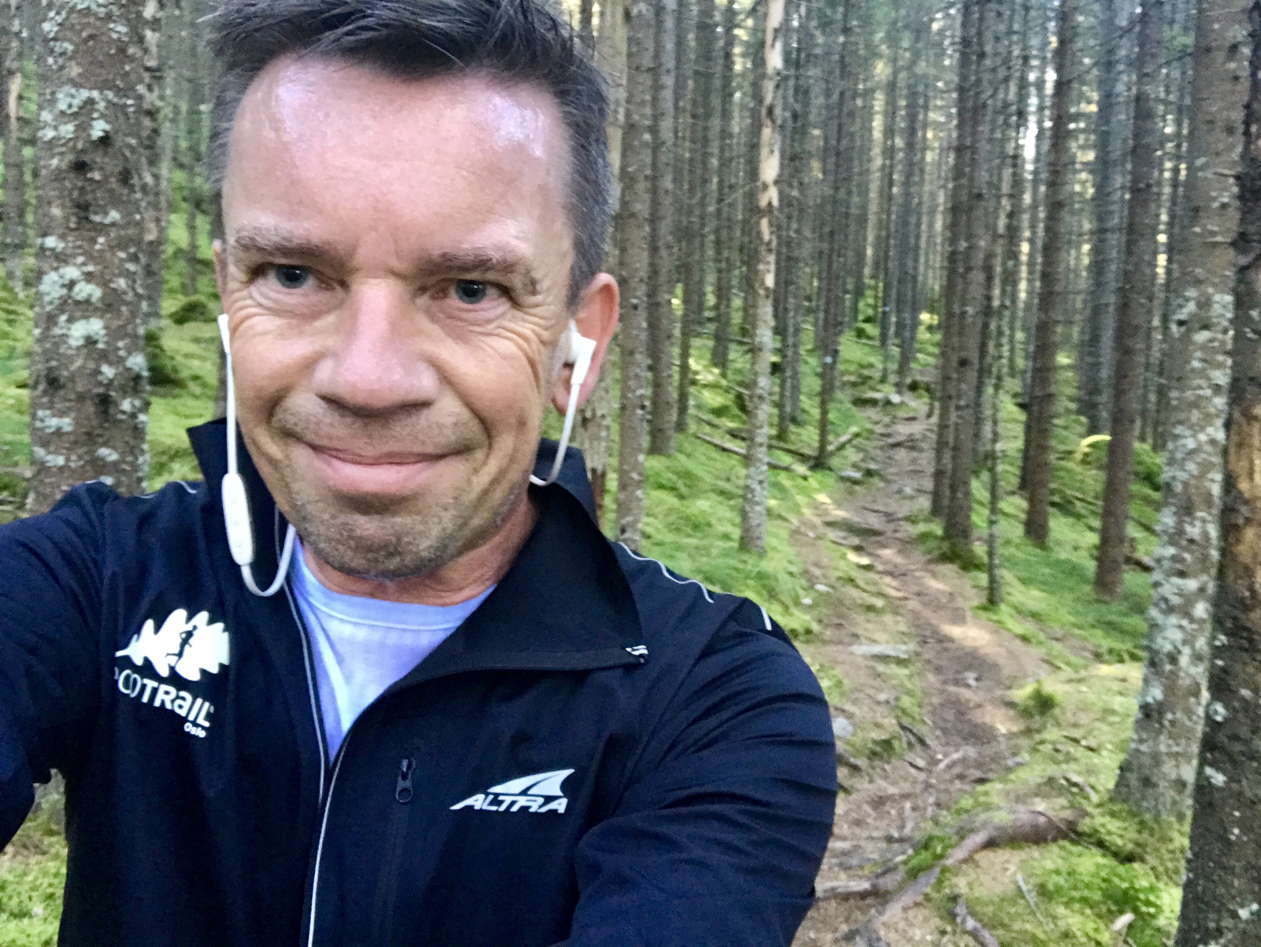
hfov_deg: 56.8
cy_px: 474
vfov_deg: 44.2
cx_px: 630
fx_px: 1166
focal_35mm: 32
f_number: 2.2
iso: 200
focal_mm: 2.87
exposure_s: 1/33
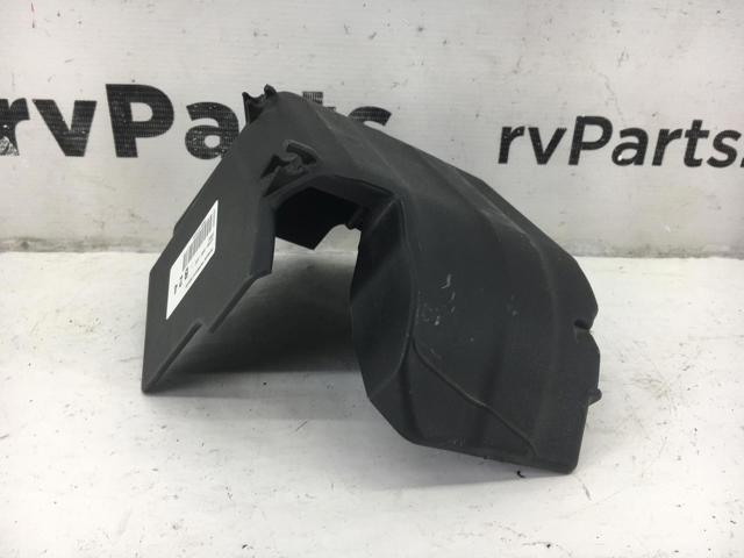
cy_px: 279
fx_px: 623
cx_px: 372
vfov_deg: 48.2
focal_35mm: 29
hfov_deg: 61.7
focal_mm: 4.15
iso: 32
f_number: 2.2
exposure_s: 1/50
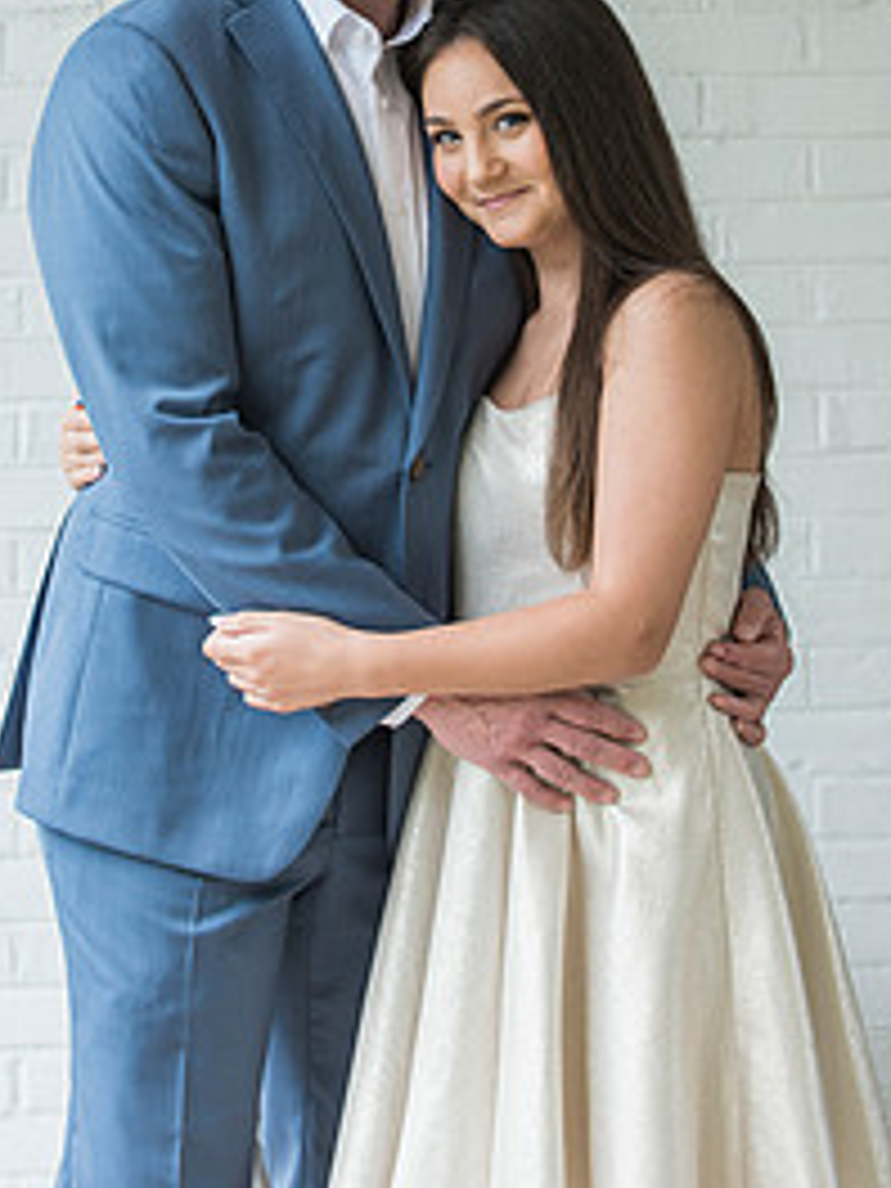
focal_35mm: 141
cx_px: 338
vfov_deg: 13.9
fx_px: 4839
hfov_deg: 10.5
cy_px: 220
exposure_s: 1/125
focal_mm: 86
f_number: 4
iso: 640
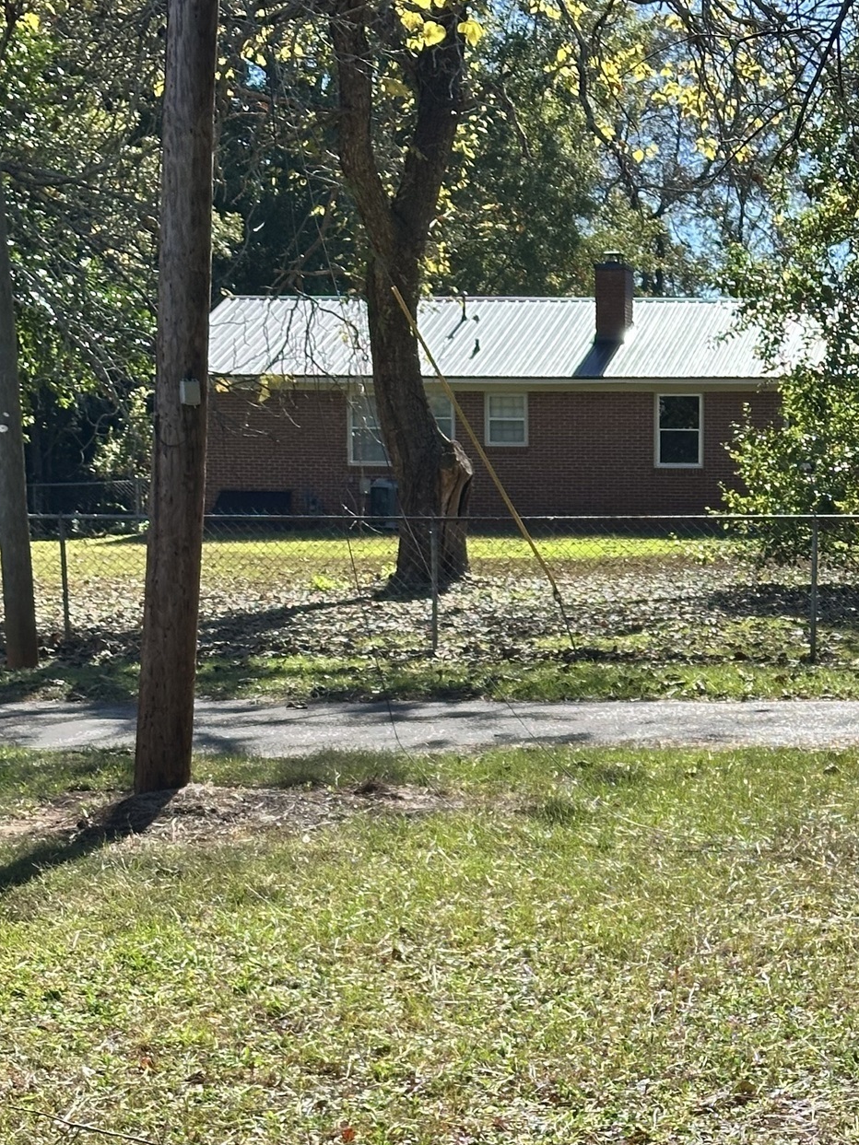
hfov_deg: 16.5
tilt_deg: -10.1
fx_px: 2945
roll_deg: -1.8
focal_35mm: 89
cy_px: 1052
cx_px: 664
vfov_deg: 21.5
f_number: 1.78
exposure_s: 1/1916
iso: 64
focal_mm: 6.86
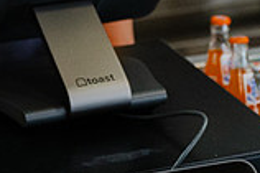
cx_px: 169
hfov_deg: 10.8
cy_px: 105
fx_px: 1378
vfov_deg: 7.2
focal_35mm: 191
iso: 2000
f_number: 3.5
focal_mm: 52
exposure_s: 1/250
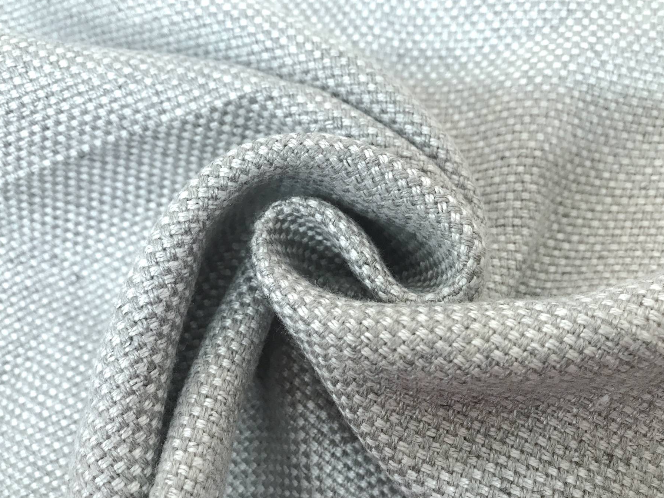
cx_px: 330
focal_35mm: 30
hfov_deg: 60.0
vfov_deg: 46.8
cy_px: 259
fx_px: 575
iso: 40
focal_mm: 3.99
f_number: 1.8
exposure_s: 1/24
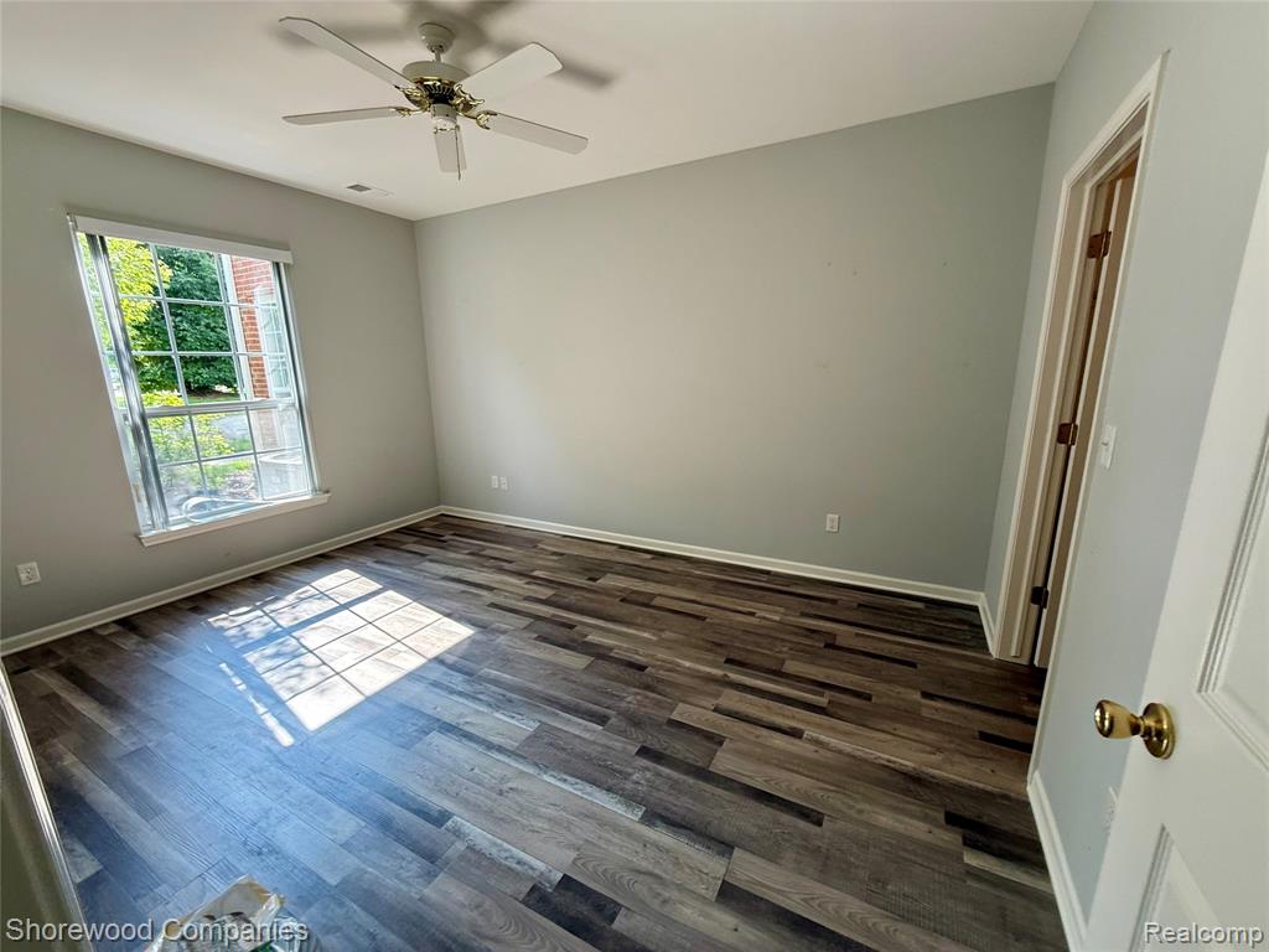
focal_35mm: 14
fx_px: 513
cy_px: 476
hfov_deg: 102.1
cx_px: 634
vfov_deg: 85.7
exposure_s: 1/99
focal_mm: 2.22
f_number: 2.2
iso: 100
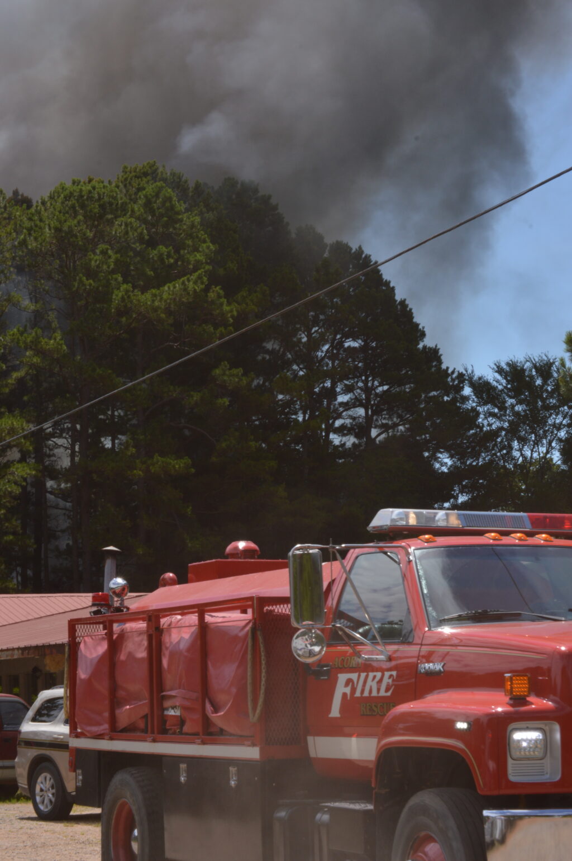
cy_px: 430
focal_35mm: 82
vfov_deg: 24.6
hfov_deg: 16.5
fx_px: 1970
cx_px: 286
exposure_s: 1/80
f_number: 22
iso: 180
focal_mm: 55
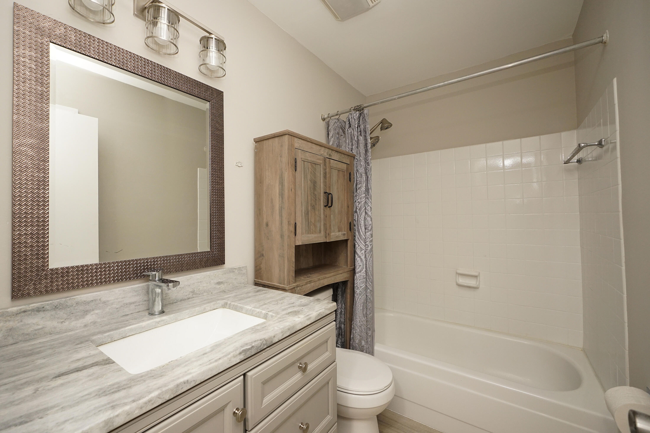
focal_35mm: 15
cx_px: 325
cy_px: 216
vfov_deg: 77.3
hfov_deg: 100.4
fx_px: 271
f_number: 4
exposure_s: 1/60
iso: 640
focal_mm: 10
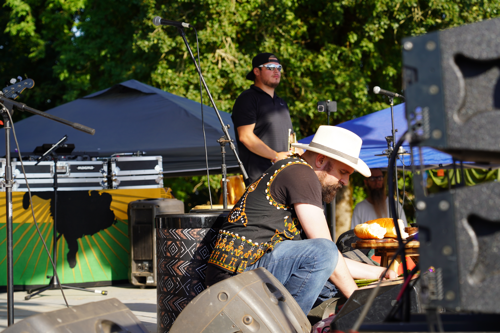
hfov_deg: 19.5
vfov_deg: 13.0
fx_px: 1458
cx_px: 250
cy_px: 166
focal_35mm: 105
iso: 100
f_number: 5.6
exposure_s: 1/200
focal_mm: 105
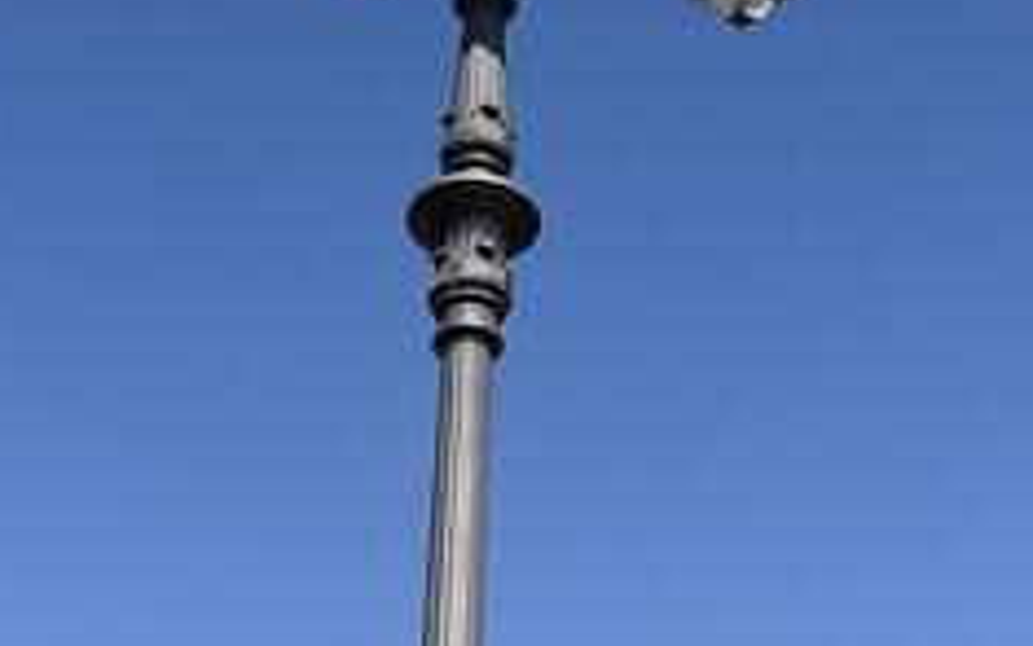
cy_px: -138
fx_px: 2562
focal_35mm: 91
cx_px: 488
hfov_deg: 22.8
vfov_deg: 13.9
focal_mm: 35
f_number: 2.8
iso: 125
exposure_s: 1/4000
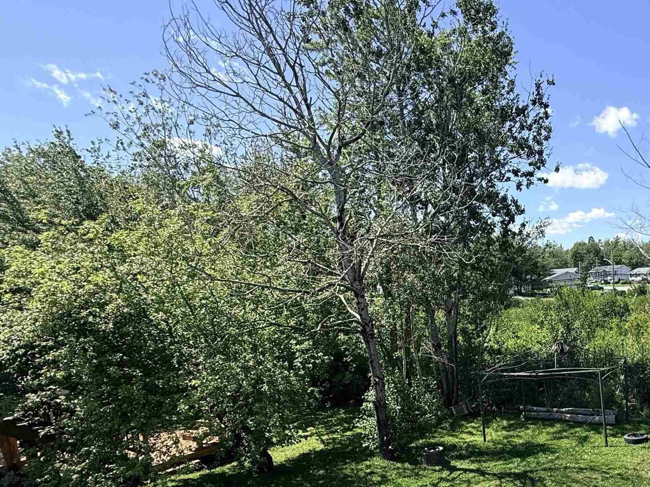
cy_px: 352
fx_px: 526
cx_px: 546
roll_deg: +3.5
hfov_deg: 57.3
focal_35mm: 28
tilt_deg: -6.5
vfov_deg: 48.2
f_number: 2.2
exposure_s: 1/985
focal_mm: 2.22
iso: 64
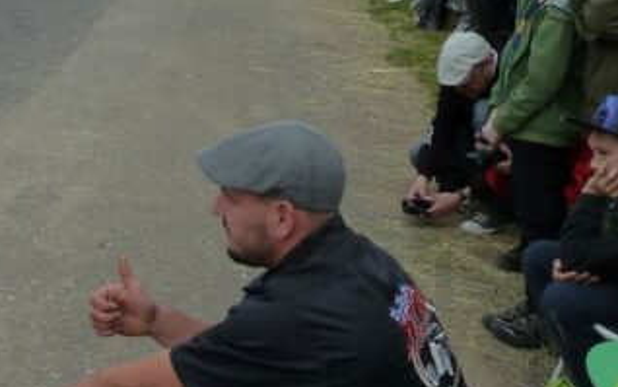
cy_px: -68
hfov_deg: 30.4
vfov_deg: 19.3
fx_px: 1078
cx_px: 47
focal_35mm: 64
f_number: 5.6
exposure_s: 1/400
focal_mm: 4.1
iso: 125
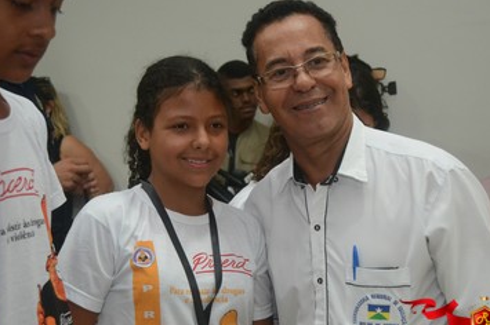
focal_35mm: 67
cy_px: 179
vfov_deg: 20.4
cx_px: 277
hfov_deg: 30.2
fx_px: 906
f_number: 4.2
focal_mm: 35
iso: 1600
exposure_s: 1/80
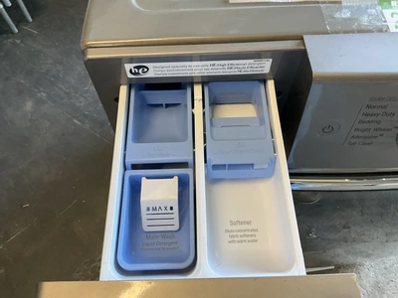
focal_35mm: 29
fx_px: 333
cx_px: 199
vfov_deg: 48.2
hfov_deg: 61.7
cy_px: 149
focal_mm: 3
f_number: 1.8
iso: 125
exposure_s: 1/60
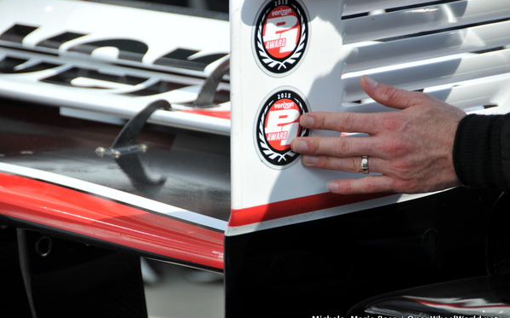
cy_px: 166
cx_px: 255
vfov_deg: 4.3
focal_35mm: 307
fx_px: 4267
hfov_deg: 6.8
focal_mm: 200
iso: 200
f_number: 5.6
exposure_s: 1/640
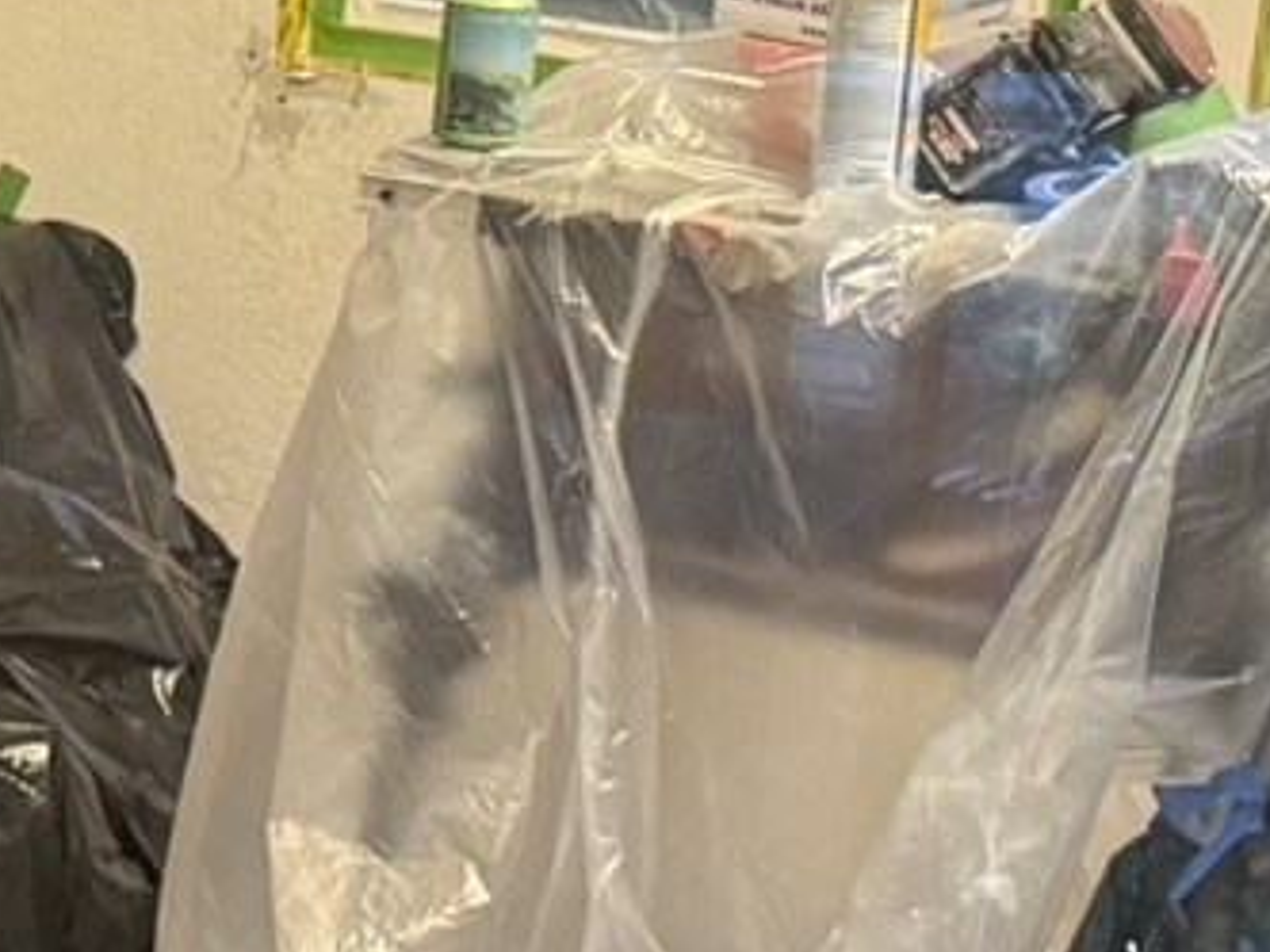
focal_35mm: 148
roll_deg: -4.7
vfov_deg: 9.9
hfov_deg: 12.7
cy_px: -172
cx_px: -612
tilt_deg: -5.5
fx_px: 5430
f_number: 1.78
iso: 400
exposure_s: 1/60
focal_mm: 6.76
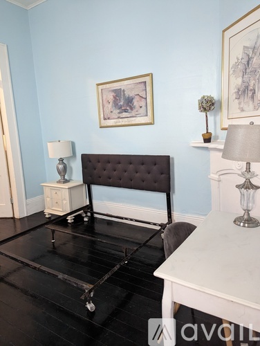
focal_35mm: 24
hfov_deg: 56.9
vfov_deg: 71.5
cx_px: 130
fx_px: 240
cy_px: 173
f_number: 1.85
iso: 872
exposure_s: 1/50.9
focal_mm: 6.81
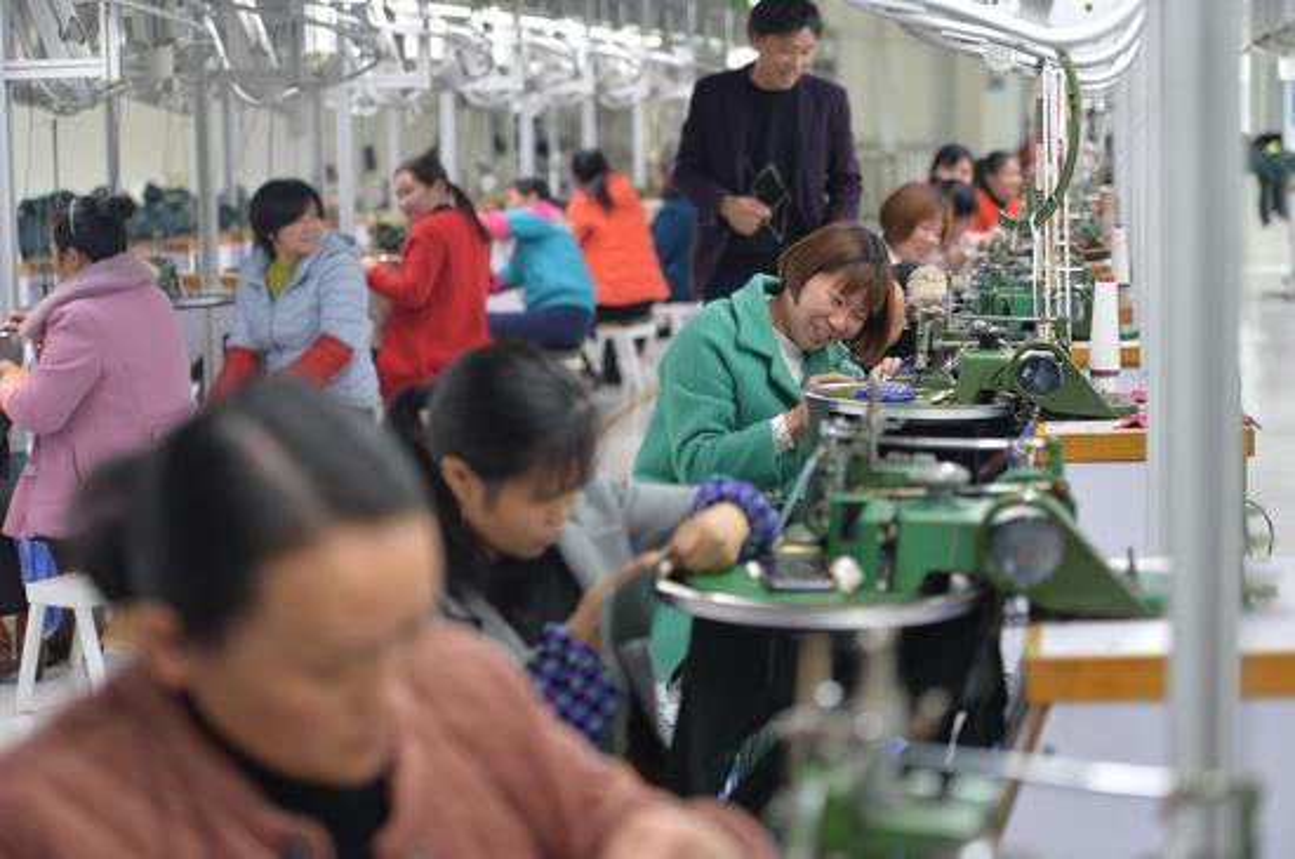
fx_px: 2514
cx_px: 648
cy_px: 430
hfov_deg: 28.9
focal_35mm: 70
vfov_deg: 19.4
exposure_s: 1/160
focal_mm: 70
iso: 800
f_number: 2.8
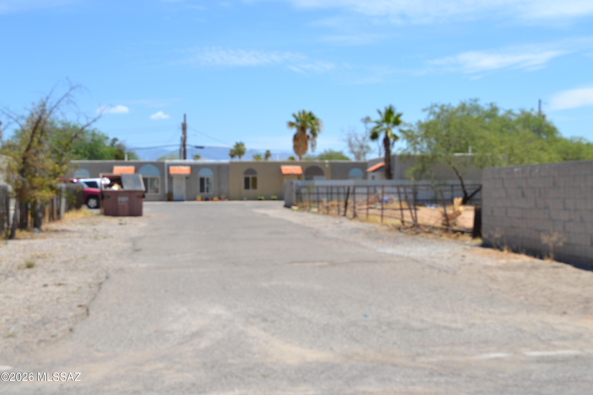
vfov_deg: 28.1
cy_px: 198
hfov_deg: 41.1
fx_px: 791
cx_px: 296
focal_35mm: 48
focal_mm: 32
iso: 100
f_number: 8
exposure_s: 1/250
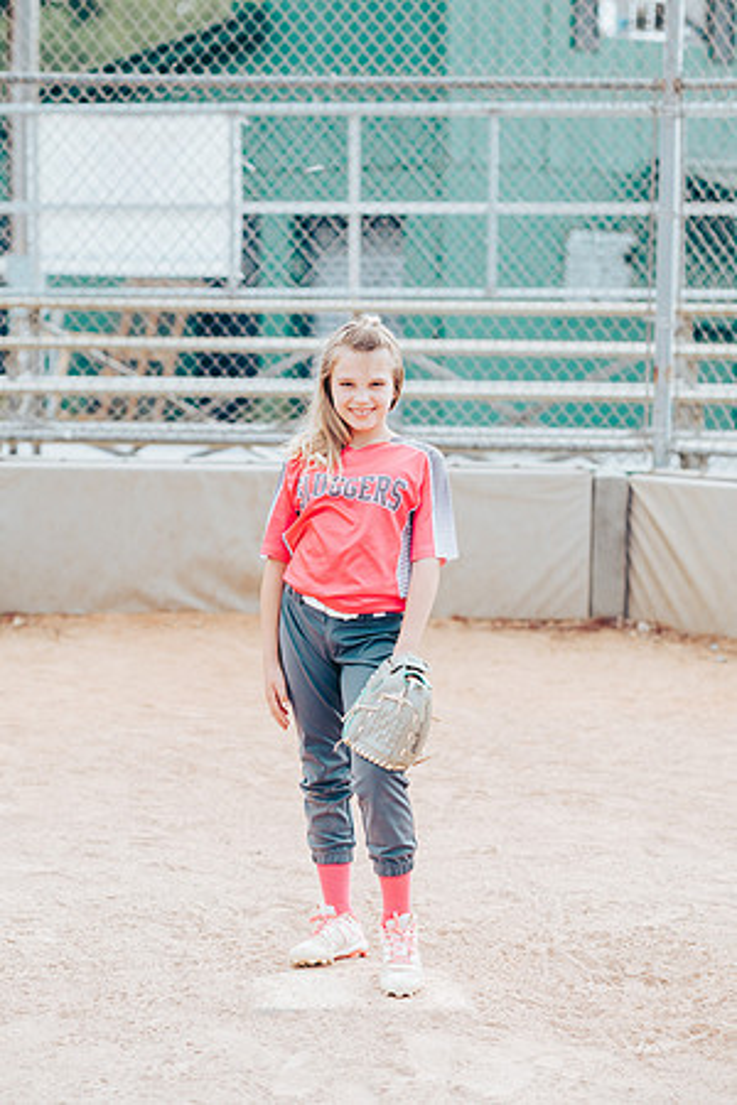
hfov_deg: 16.1
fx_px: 2610
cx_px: 368
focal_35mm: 85
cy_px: 552
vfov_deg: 23.9
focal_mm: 85
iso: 160
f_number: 2.8
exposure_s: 1/640
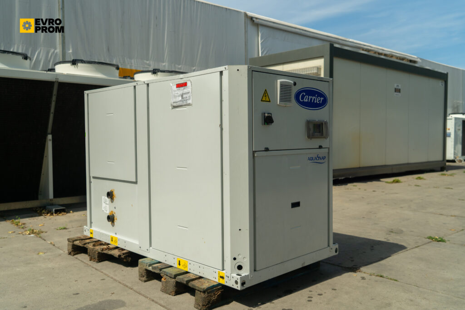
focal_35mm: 32
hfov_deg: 58.7
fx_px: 413
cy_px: 155
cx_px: 232
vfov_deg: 41.1
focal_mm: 32
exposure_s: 1/1600
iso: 250
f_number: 4
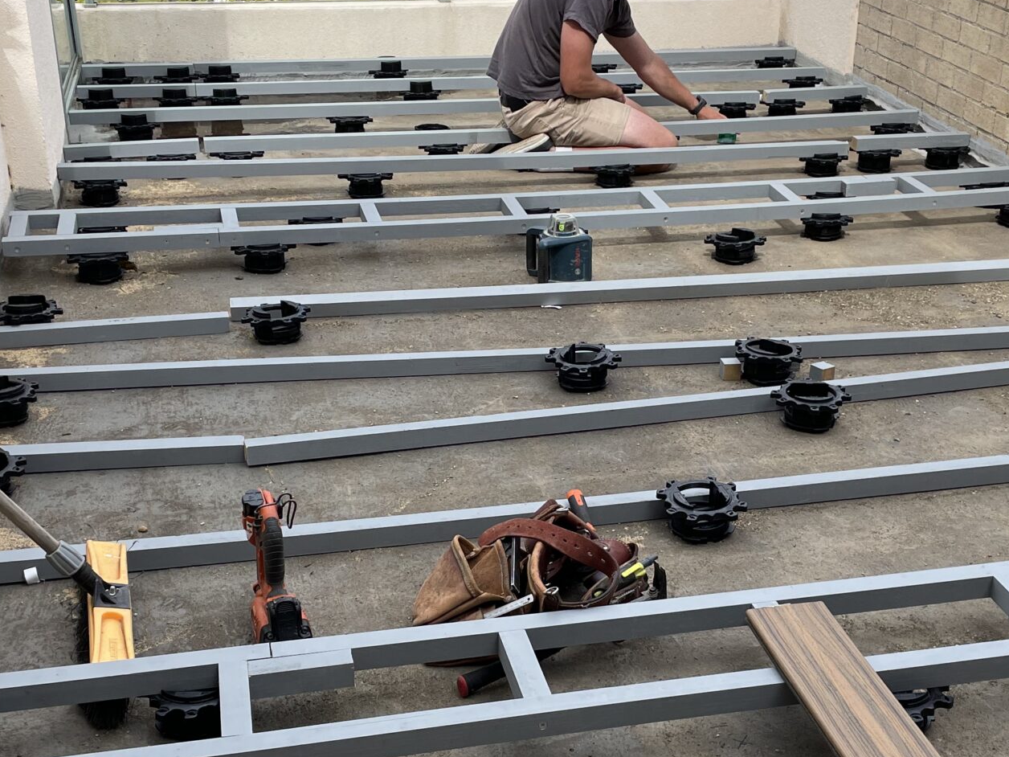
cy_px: 477
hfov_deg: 36.1
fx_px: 1545
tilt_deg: -26.0
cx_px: 578
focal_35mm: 53
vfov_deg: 27.4
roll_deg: -0.2
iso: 32
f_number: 1.6
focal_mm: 4.2
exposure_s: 1/1553
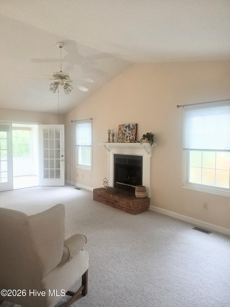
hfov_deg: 58.9
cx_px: 115
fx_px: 204
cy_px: 154
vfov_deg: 73.9
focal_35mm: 23
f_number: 1.7
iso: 125
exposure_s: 1/60
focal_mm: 6.3
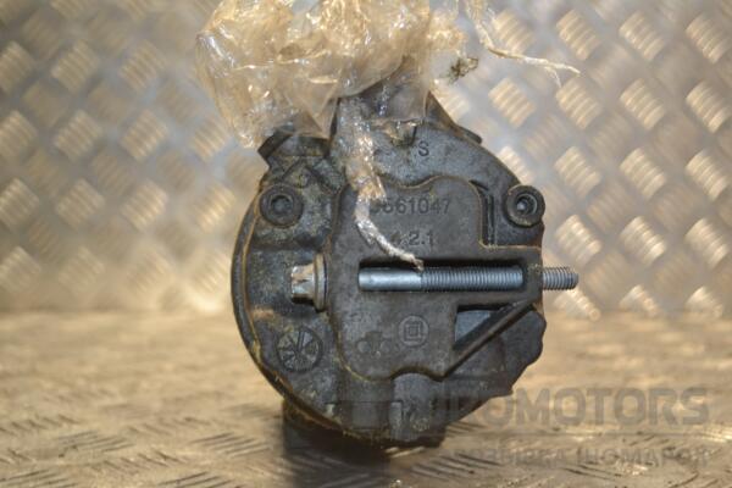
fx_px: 976
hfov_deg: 41.1
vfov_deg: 28.1
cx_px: 366
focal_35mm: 48
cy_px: 244
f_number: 4.8
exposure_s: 1/80
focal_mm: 32
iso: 360
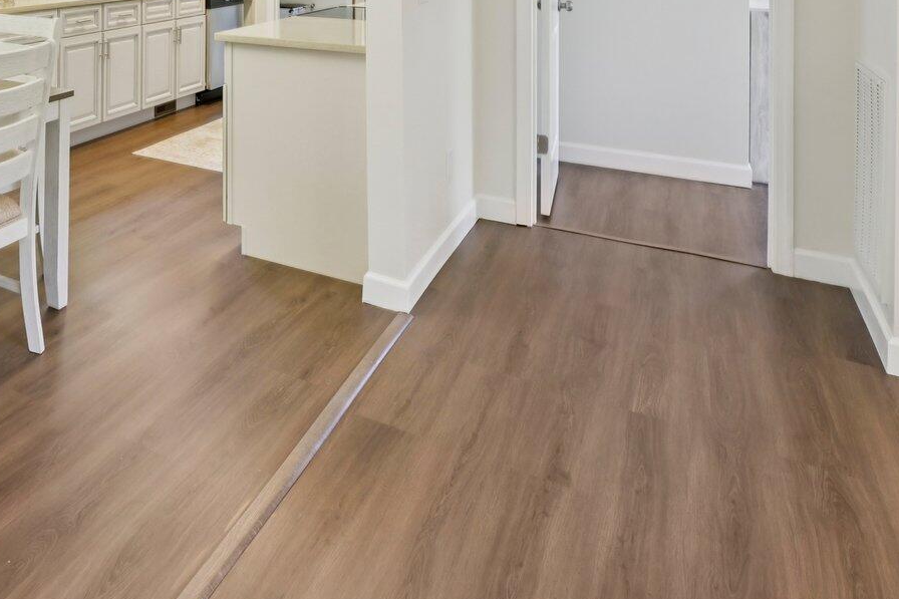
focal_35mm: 32
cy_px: -50
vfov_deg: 35.5
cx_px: 51
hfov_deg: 50.4
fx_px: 799
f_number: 8
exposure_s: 1/40
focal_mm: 14
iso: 200
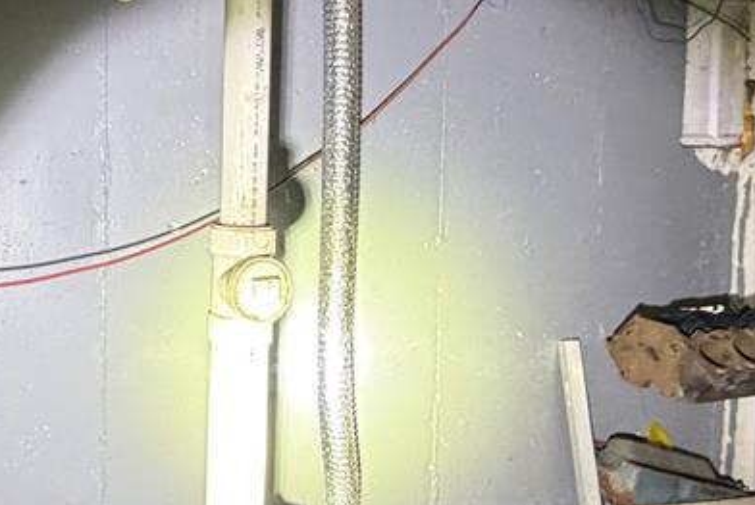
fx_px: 798
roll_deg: +0.0
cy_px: 212
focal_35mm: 38
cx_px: 112
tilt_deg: -4.2
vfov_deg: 35.0
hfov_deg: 46.9
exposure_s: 1/60
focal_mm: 2.22
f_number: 2.2
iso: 640
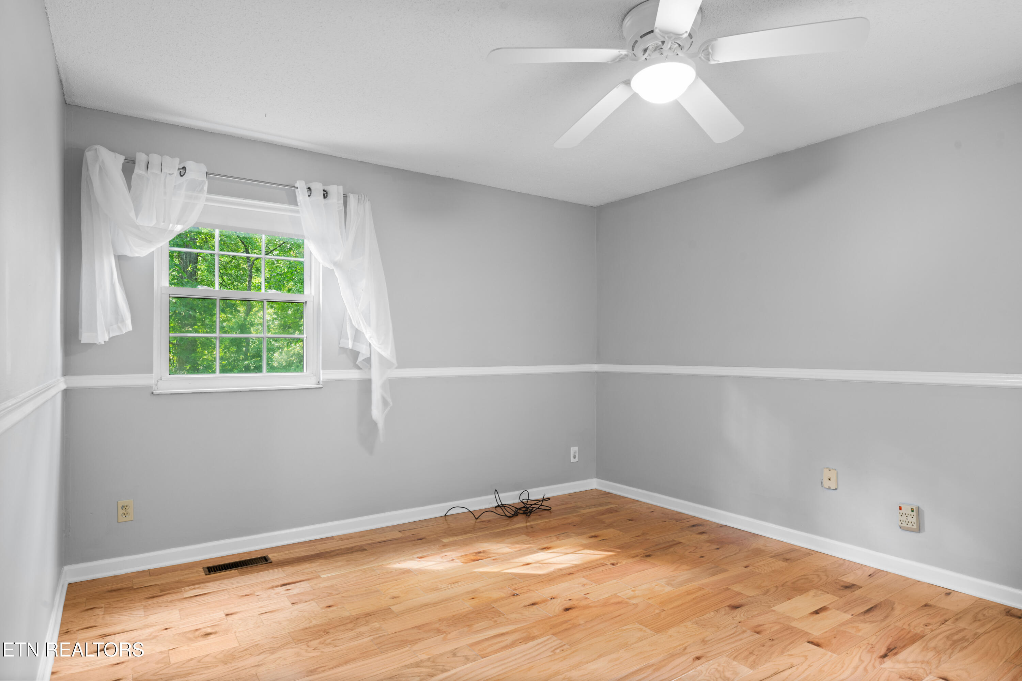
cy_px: 340
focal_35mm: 20
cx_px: 511
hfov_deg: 84.0
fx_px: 568
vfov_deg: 61.9
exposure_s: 3
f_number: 9
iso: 100
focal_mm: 20
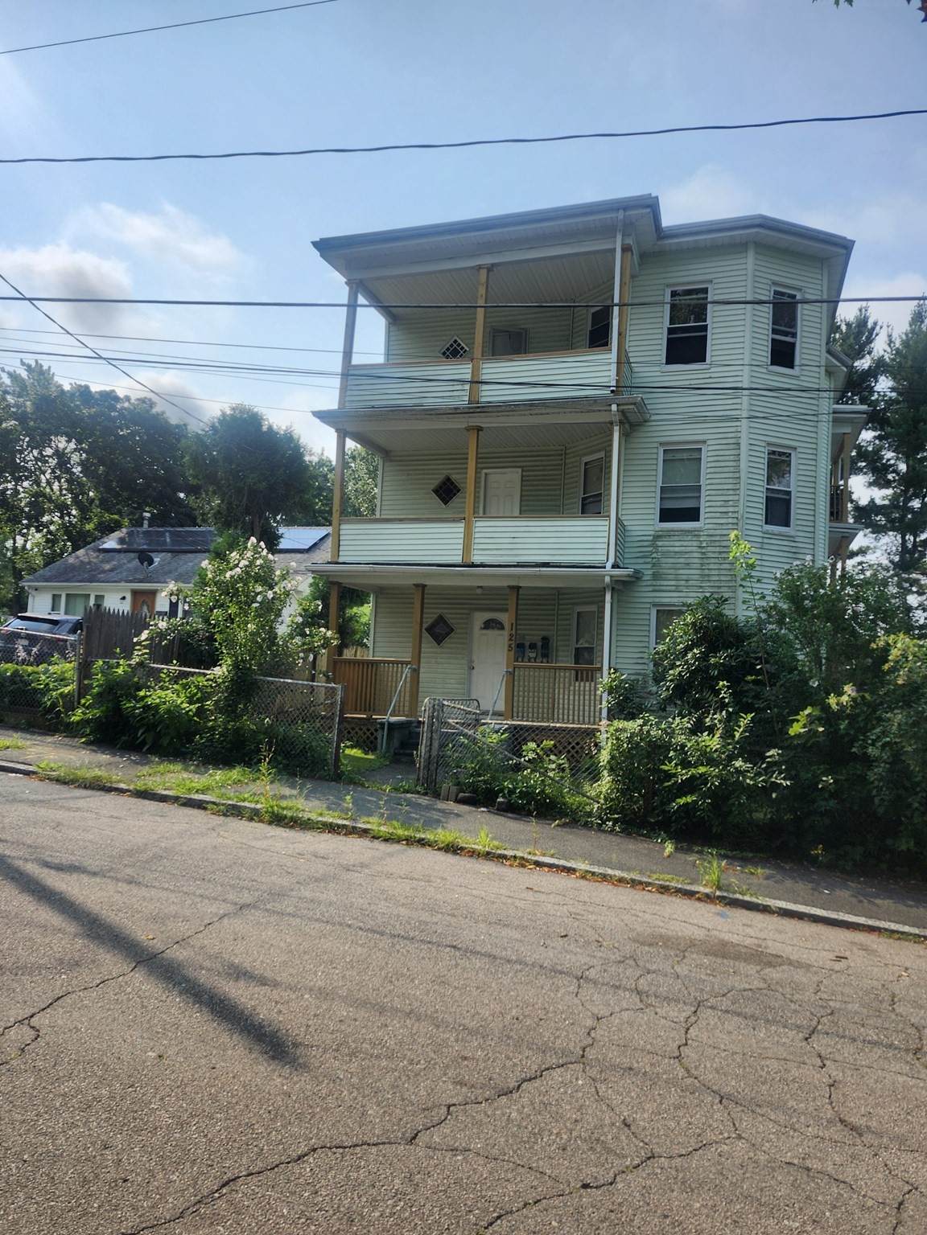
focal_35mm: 23
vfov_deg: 73.9
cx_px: 464
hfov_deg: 58.9
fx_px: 821
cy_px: 618
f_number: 1.8
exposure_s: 1/1844
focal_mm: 5.54
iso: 25
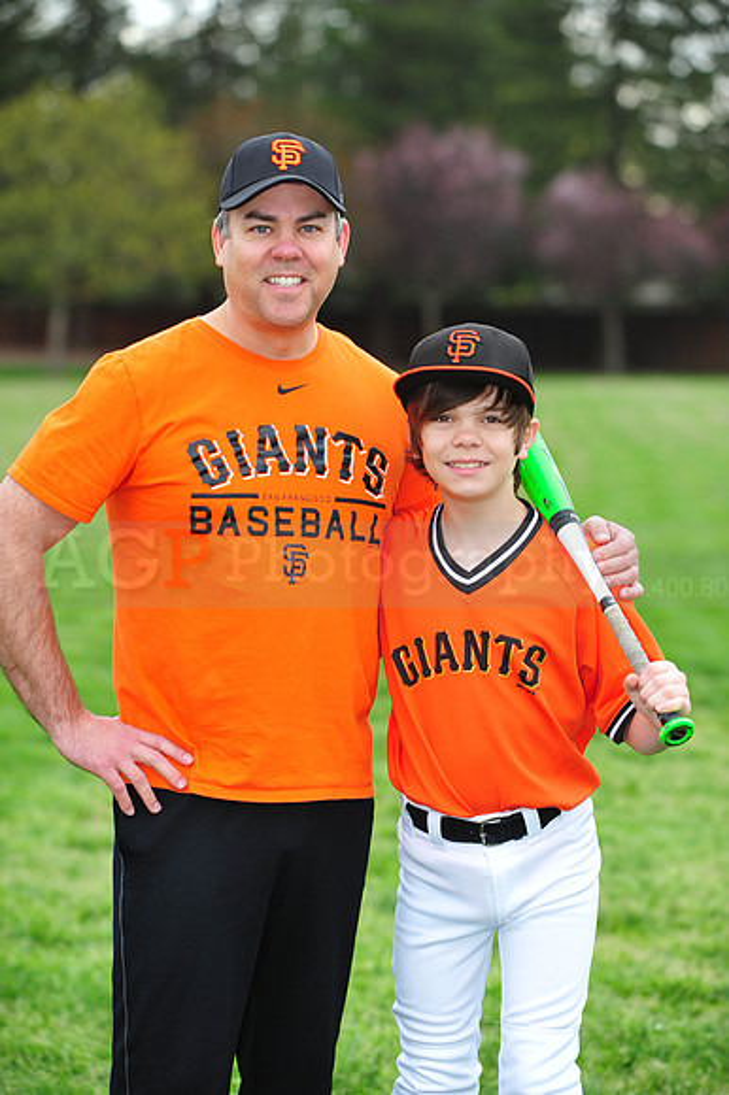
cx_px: 364
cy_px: 548
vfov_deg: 17.1
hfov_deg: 11.4
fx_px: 3649
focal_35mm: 120
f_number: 4.5
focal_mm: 120
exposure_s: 1/500
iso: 400
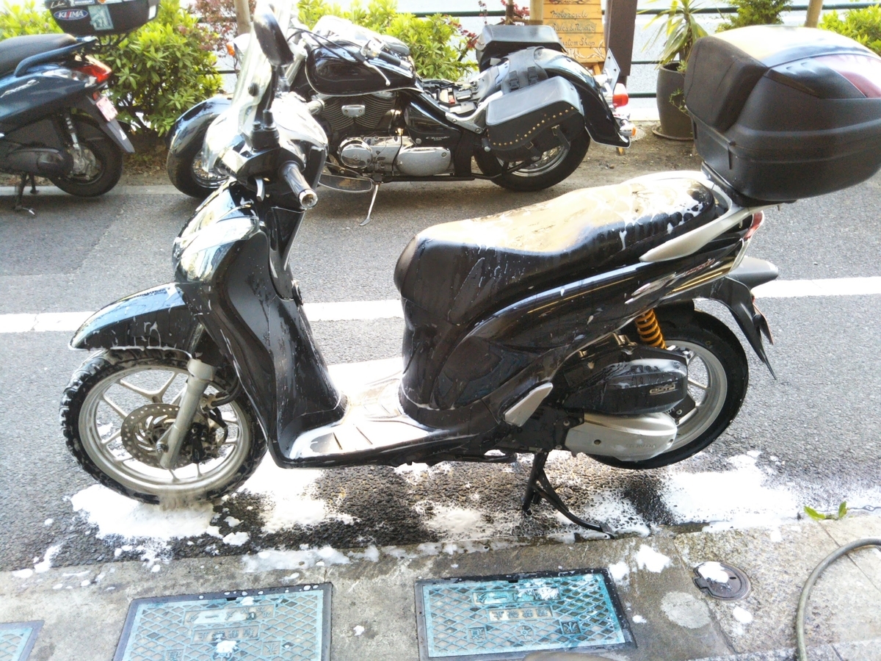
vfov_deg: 46.8
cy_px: 330
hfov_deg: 60.0
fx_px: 764
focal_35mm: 30
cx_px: 440
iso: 102
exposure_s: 1/93
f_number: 2.2
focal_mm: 4
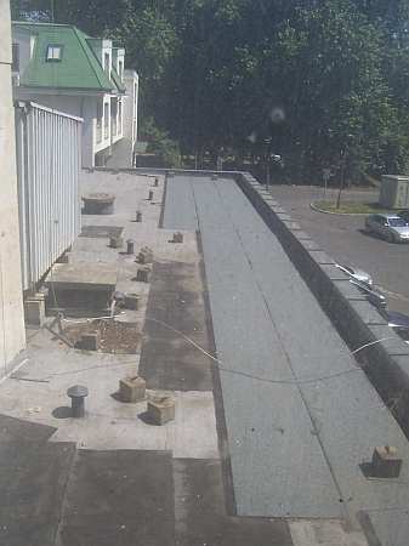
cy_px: 273
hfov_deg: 41.8
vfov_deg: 54.0
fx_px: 536
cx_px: 204
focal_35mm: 34
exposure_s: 1/350
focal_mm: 5.6
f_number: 5.6
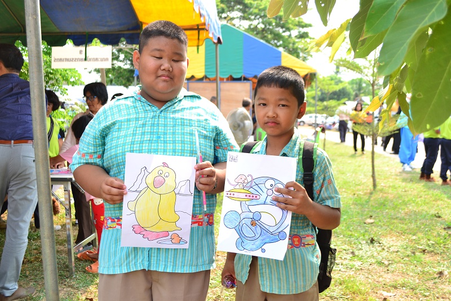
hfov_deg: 53.1
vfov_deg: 36.9
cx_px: 226
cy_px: 150
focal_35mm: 36
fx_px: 451
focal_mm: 24
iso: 100
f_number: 5
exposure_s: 1/100
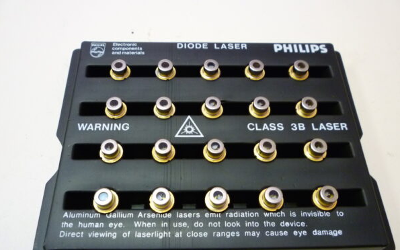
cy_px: 140
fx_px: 338
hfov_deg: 61.2
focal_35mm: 31
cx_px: 200
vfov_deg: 40.5
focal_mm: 5.2
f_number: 3.3
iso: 400
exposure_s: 1/20
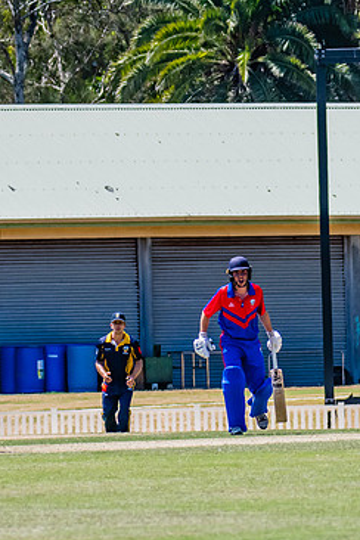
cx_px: 563
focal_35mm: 613
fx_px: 9194
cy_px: 347
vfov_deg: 3.4
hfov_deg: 2.2
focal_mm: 240
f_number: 7.1
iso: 640
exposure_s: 1/2000
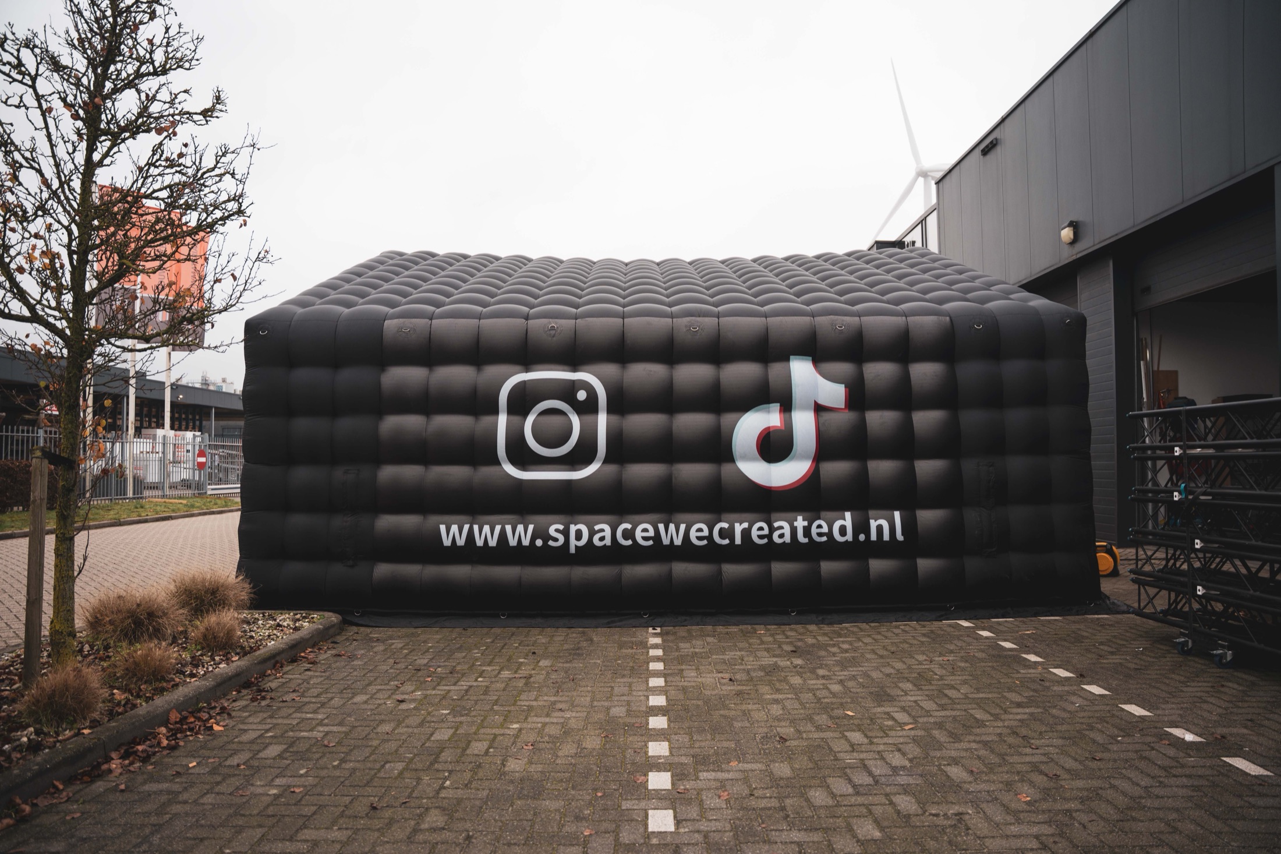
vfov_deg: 53.1
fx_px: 854
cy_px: 427
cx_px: 640
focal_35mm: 24
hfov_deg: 73.8
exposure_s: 1/200
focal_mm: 24
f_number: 2.8
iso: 200
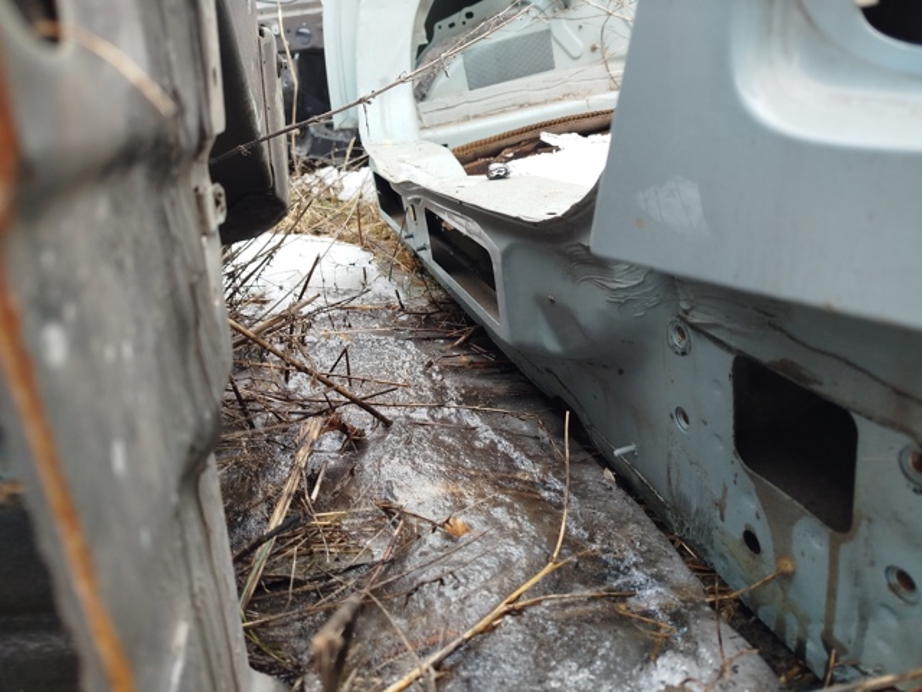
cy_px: 346
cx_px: 461
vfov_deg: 56.8
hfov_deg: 71.6
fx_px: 639
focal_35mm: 24
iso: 125
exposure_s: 1/33
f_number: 1.7
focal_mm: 5.31
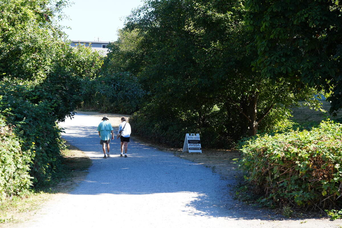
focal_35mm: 70
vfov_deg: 19.5
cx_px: 171
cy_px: 114
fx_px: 665
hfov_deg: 28.8
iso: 100
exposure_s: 1/125
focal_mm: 70
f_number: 5.6
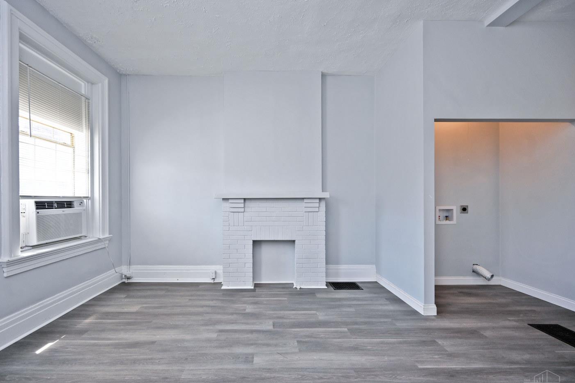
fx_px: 240
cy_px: 197
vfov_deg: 77.3
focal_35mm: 15
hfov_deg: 100.2
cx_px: 268
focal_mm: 14
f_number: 5
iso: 200
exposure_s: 1/100
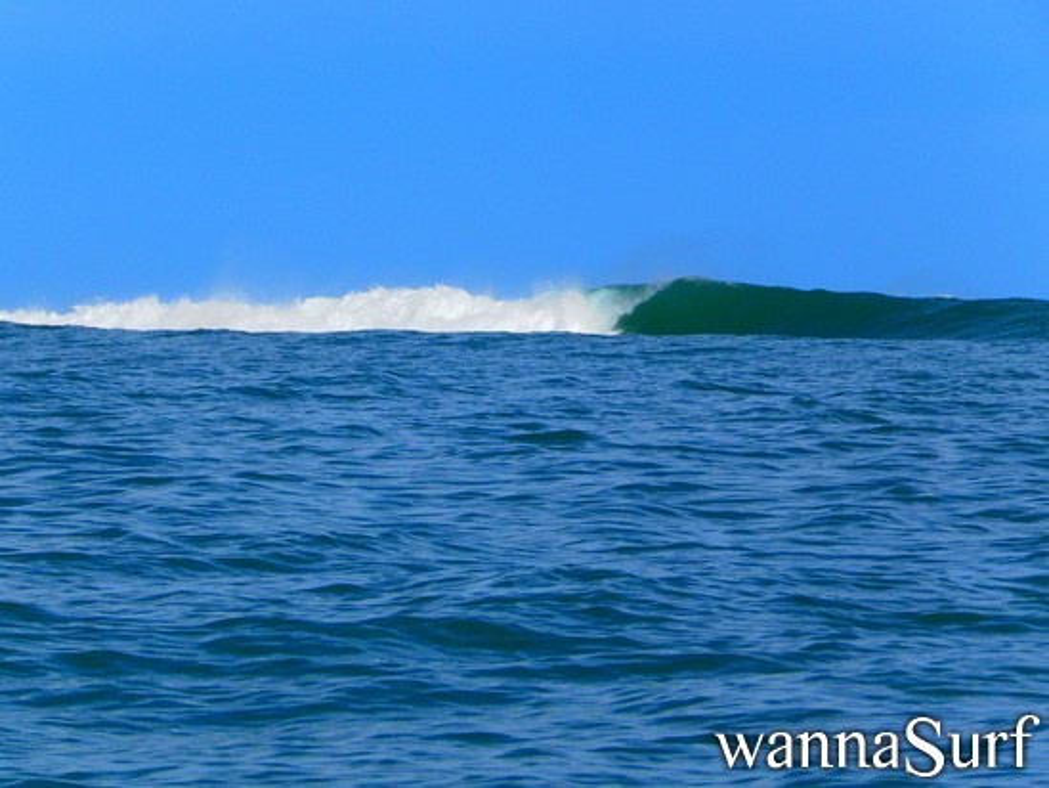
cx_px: 524
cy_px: 394
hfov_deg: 8.0
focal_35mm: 247
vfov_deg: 6.0
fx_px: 7487
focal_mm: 44
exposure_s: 1/800
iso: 80
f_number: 6.3
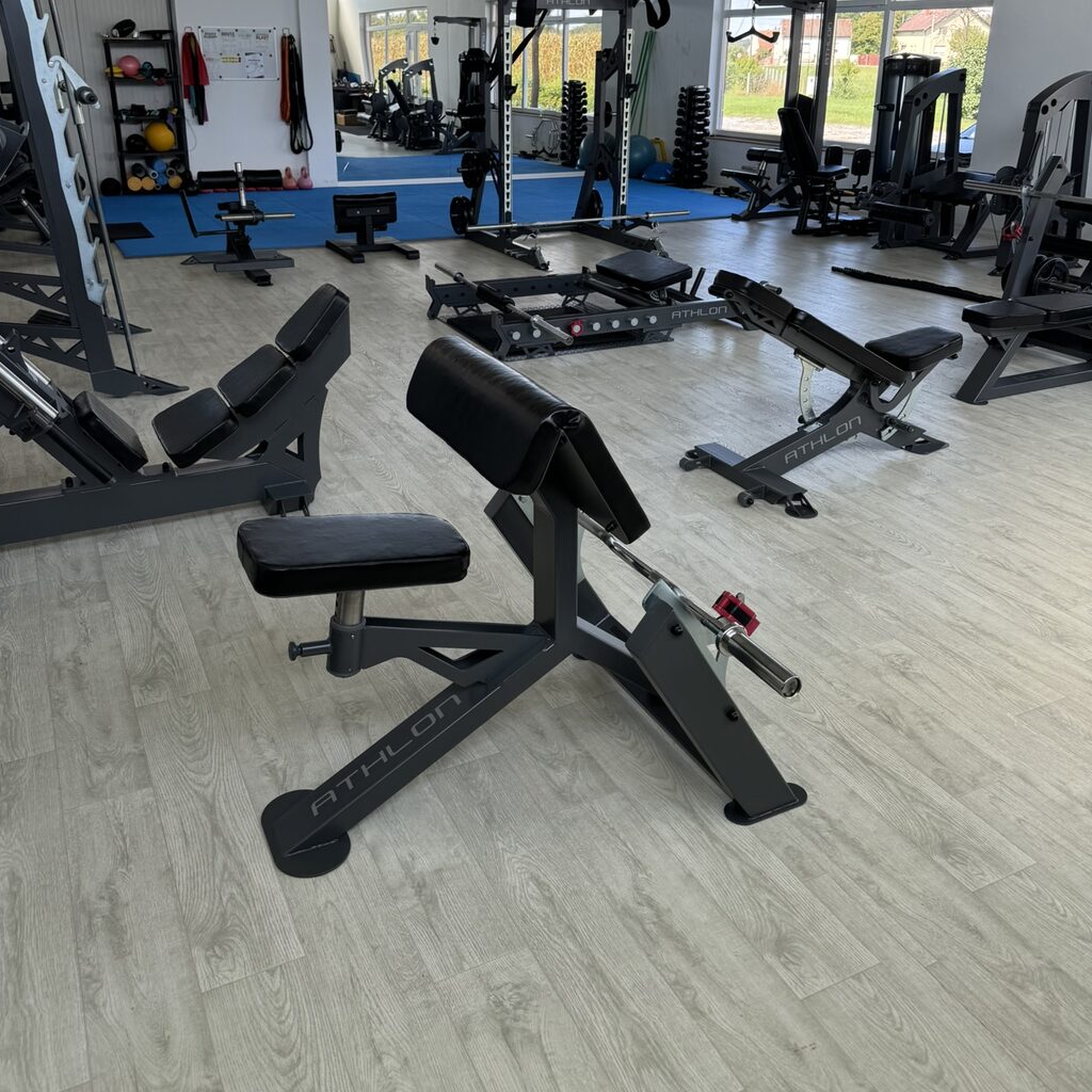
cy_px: 405
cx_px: 534
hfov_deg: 55.6
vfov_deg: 54.9
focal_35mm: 29
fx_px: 1035
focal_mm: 6.76
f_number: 1.78
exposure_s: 1/296
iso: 80
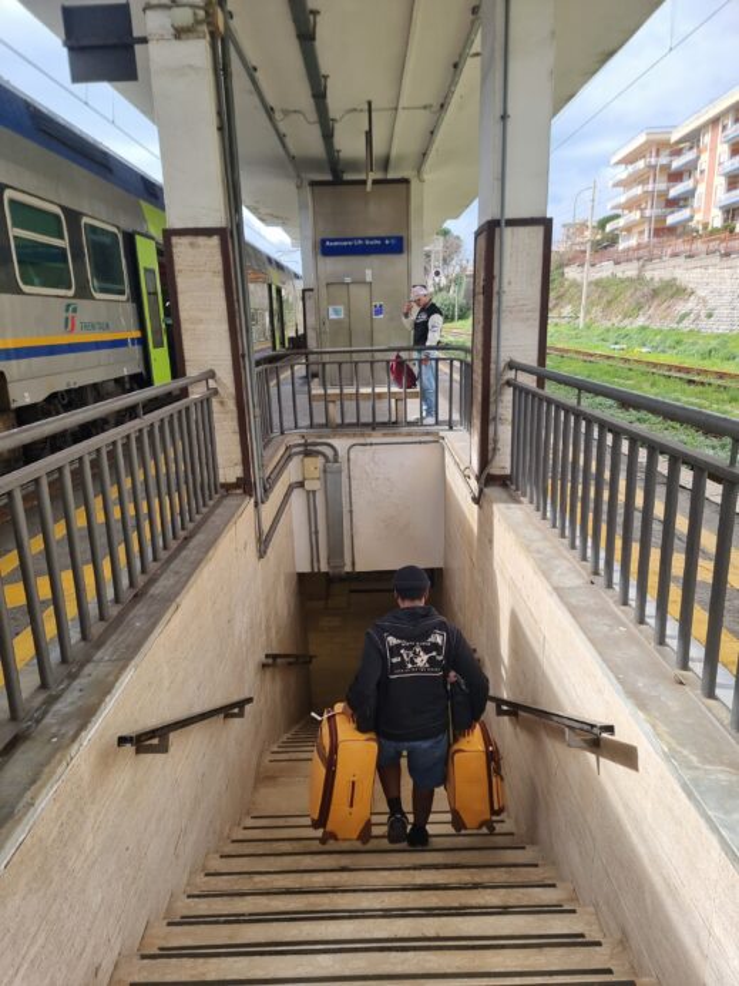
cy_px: 493
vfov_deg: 71.6
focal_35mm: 24
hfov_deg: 56.8
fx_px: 683
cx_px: 370
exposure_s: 1/500
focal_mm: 6.7
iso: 50
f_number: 1.8
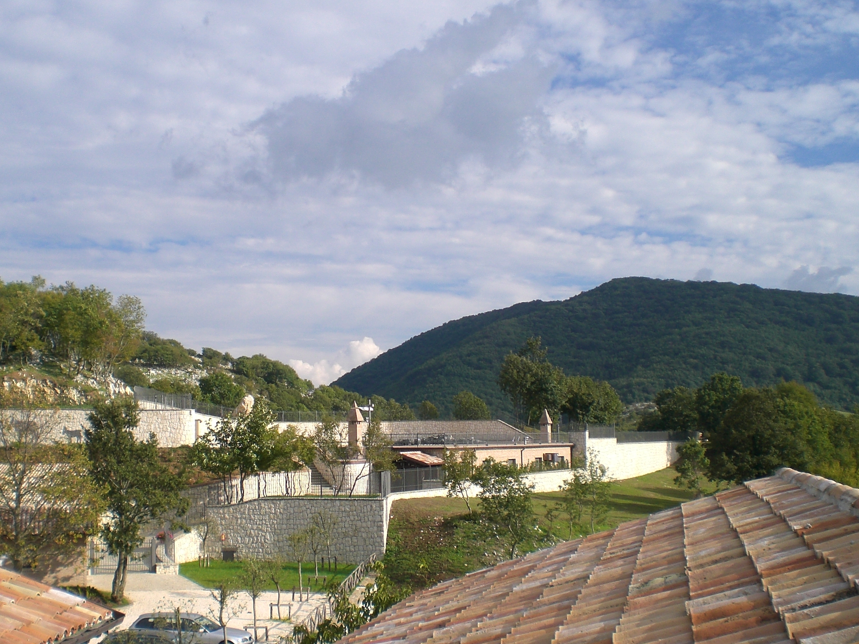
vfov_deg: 32.1
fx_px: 1117
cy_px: 356
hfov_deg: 41.9
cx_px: 359
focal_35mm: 45
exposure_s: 1/400
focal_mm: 6.3
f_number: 4.4
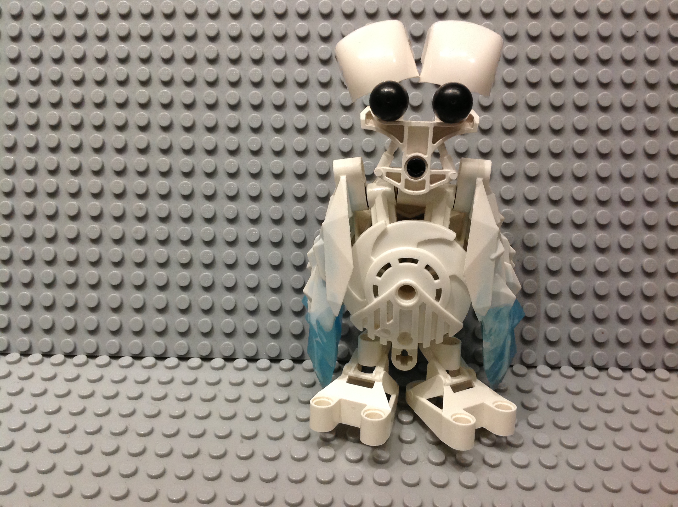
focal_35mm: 35
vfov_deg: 40.6
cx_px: 339
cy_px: 254
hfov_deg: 52.7
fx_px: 685
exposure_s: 1/17
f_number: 2.4
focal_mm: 4.28
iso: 160
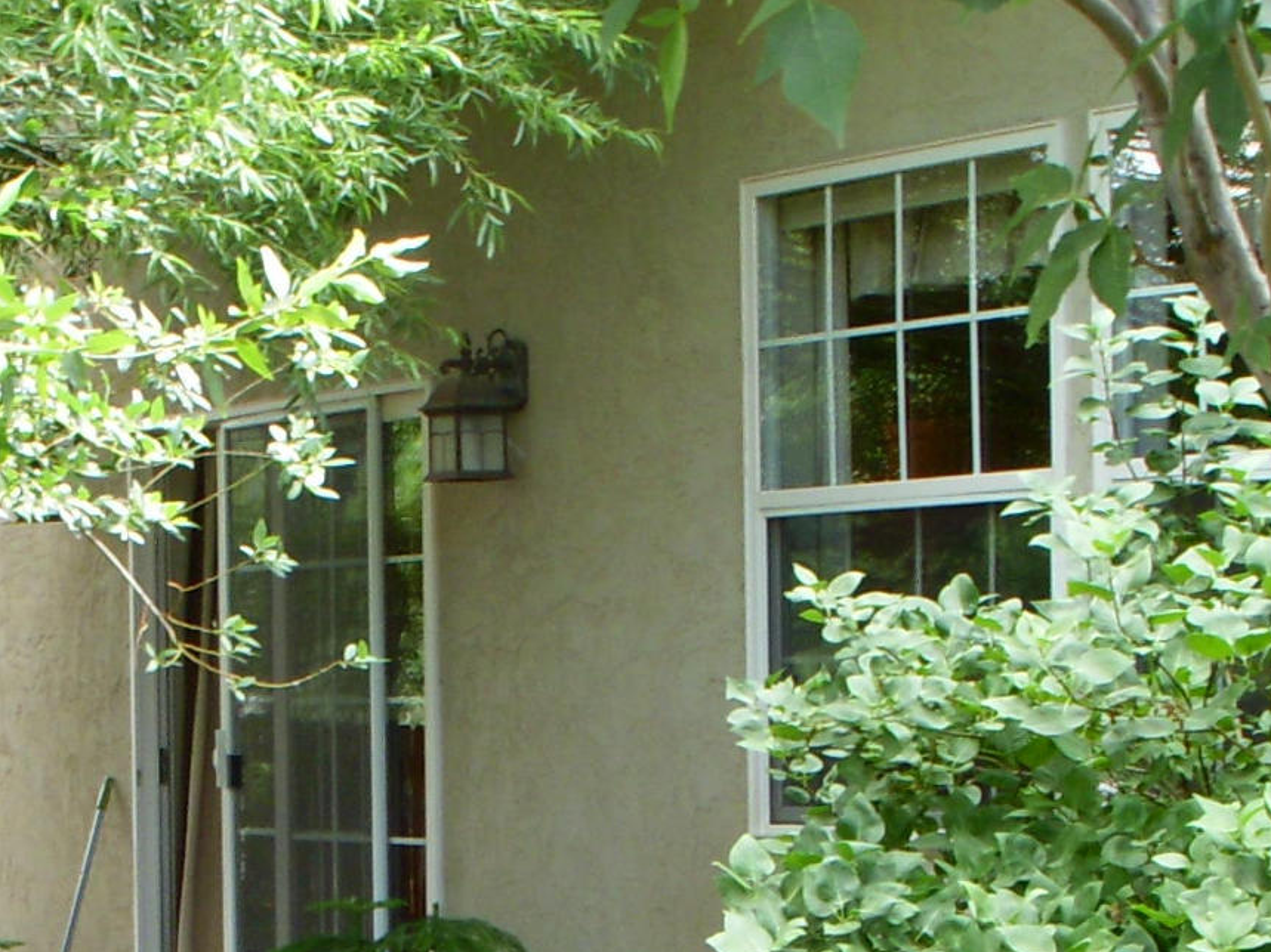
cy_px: 1135
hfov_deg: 16.7
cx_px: 504
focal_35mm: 118
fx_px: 4332
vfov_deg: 12.3
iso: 100
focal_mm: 6.3
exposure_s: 1/50
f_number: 3.3
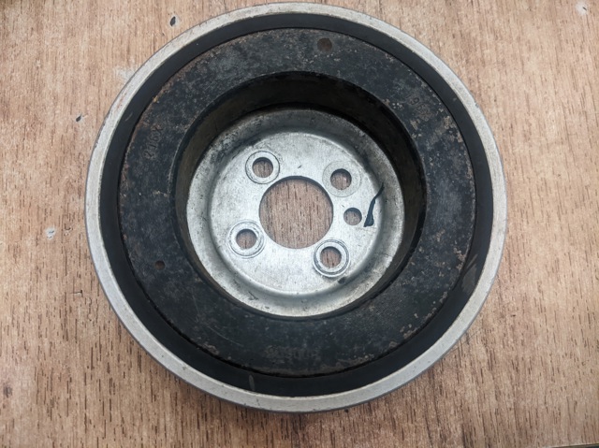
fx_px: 467
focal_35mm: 27
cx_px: 300
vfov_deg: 51.3
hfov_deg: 65.4
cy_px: 224
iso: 339
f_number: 1.8
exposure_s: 1/99.9
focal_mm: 4.44
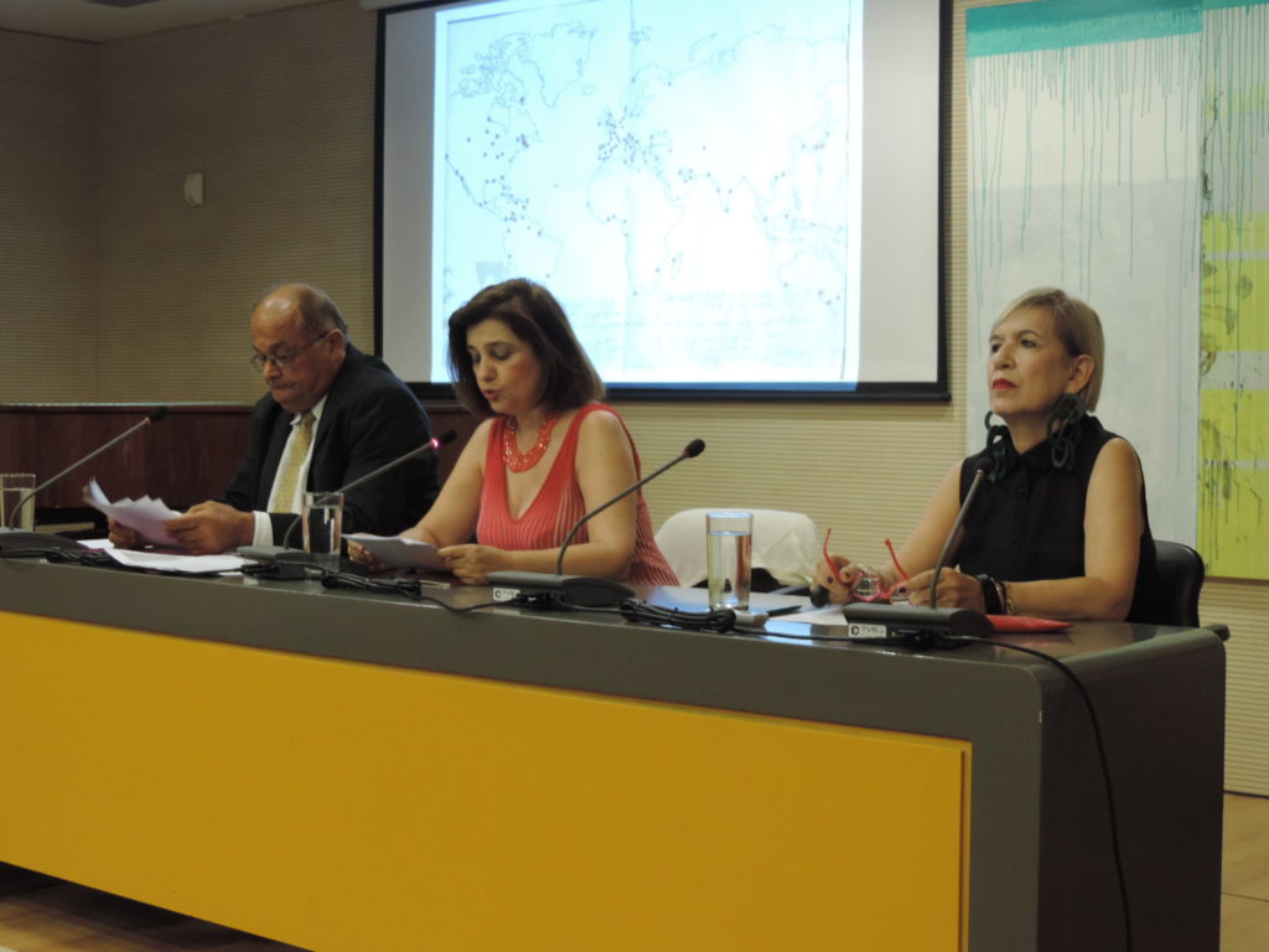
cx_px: 634
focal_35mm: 55
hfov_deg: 34.9
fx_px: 2016
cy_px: 476
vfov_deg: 26.6
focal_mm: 9.8
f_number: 3.7
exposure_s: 1/25
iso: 400
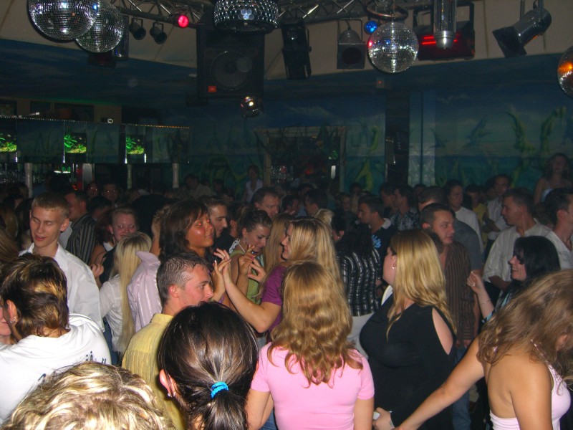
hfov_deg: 49.0
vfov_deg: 37.7
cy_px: 215
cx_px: 286
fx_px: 629
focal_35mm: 38
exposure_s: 1/60
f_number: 2.8
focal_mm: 7.9
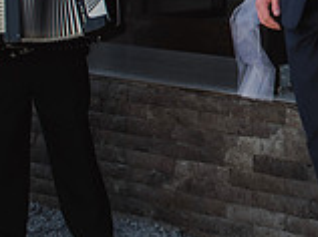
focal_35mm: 107
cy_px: -84
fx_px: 981
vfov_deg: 13.2
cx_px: 574
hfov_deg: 15.7
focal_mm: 26
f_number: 6.3
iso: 200
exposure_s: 1/160
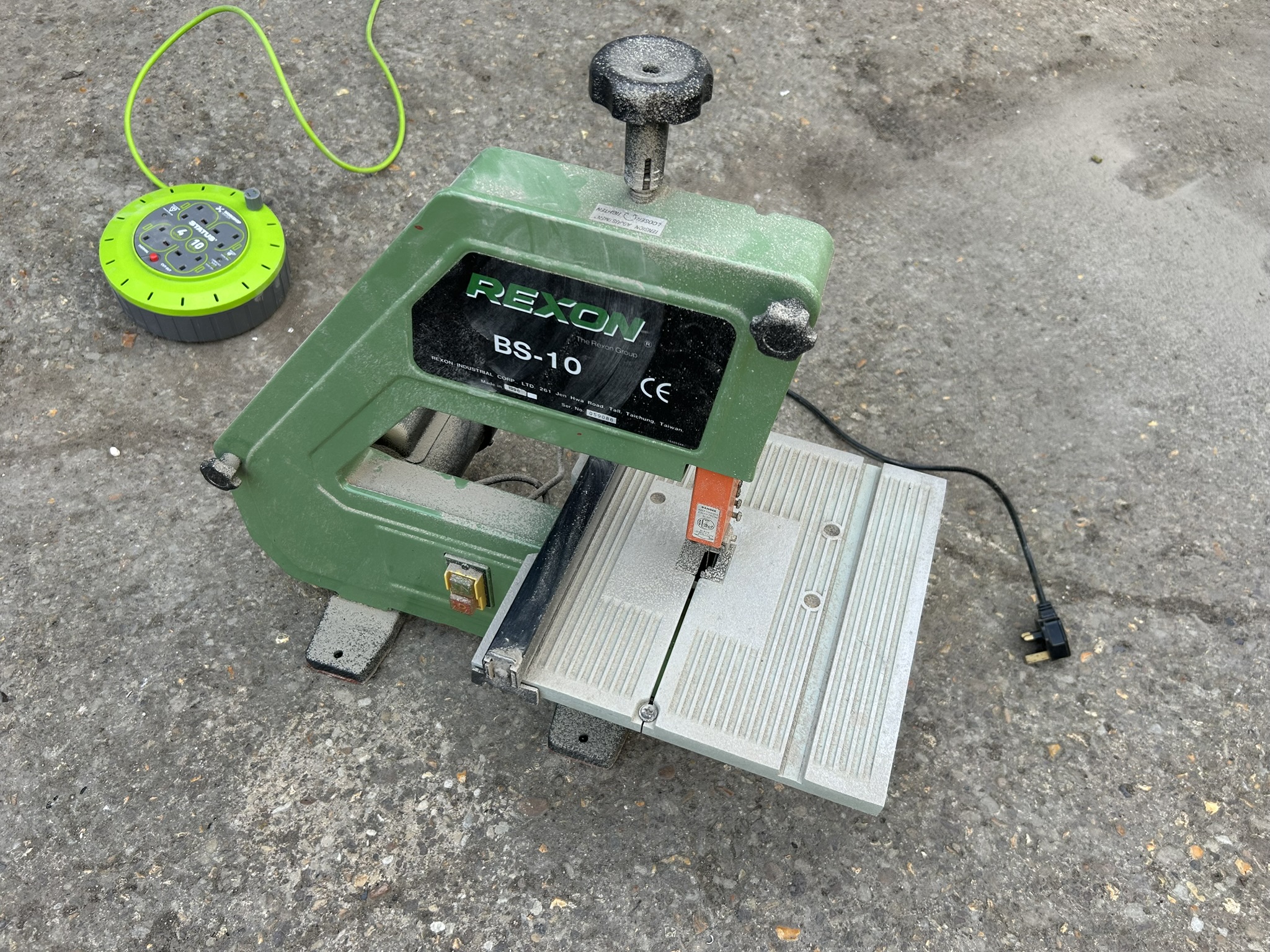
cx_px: 635
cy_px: 476
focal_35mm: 26
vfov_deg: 53.1
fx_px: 954
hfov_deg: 67.3
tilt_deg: -49.8
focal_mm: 5.7
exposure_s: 1/733
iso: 50
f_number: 1.5
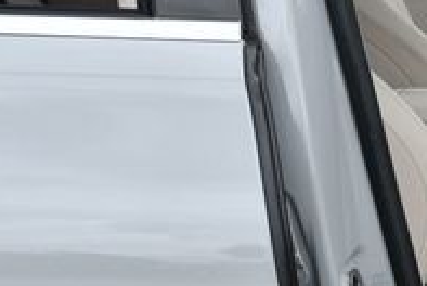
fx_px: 1390
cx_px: 603
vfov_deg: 11.7
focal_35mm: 117
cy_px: 180
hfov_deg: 16.2
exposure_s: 1/250
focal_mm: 18
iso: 200
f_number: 7.1
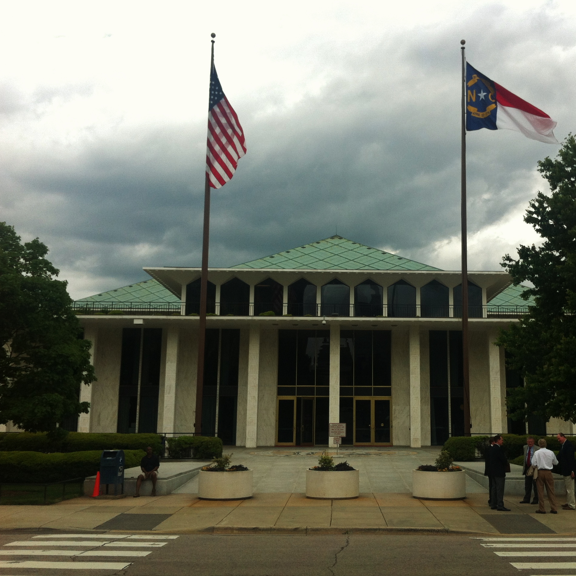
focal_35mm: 42
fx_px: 791
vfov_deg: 40.0
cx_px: 358
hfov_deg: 39.8
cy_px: 286
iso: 80
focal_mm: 3.85
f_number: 2.8
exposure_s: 1/1508
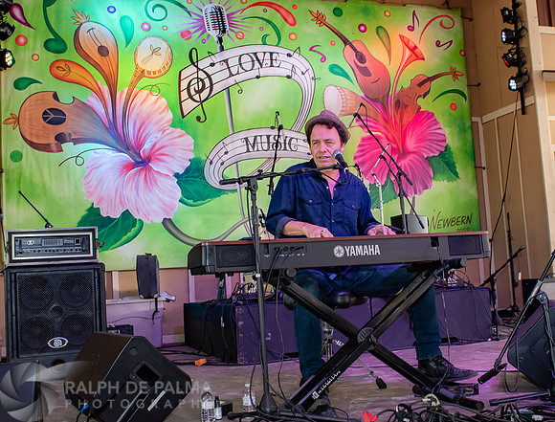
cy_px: 206
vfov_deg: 34.8
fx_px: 672
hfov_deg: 44.9
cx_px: 280
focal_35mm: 42
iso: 800
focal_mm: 24
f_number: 5.6
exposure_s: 1/160
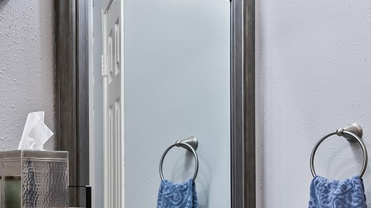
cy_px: 198
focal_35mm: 76
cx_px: 14
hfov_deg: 26.6
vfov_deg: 15.6
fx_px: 748
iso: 125
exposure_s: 1/5
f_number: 6.3
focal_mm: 18
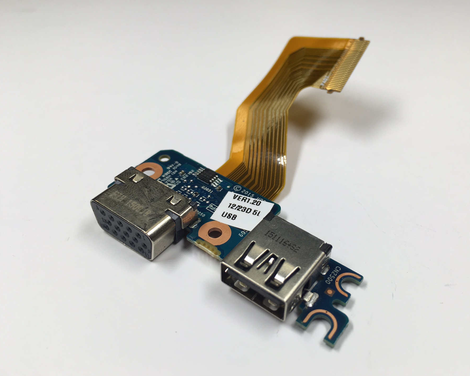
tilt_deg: -35.4
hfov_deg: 55.5
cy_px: 187
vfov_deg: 45.8
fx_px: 445
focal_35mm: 32
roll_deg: -0.2
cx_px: 264
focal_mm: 4.15
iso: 25
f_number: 2.2
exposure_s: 1/145
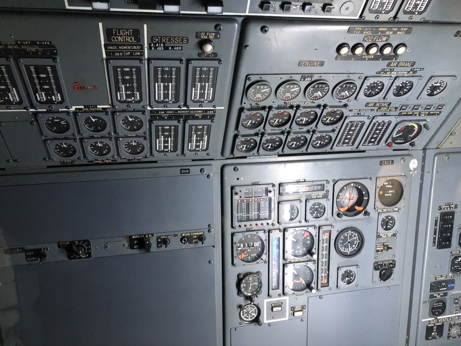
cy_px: 173
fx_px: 373
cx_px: 230
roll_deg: +0.9
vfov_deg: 49.7
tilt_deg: -13.0
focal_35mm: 28
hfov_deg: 63.4
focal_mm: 3.99
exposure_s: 1/13
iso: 100
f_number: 1.8
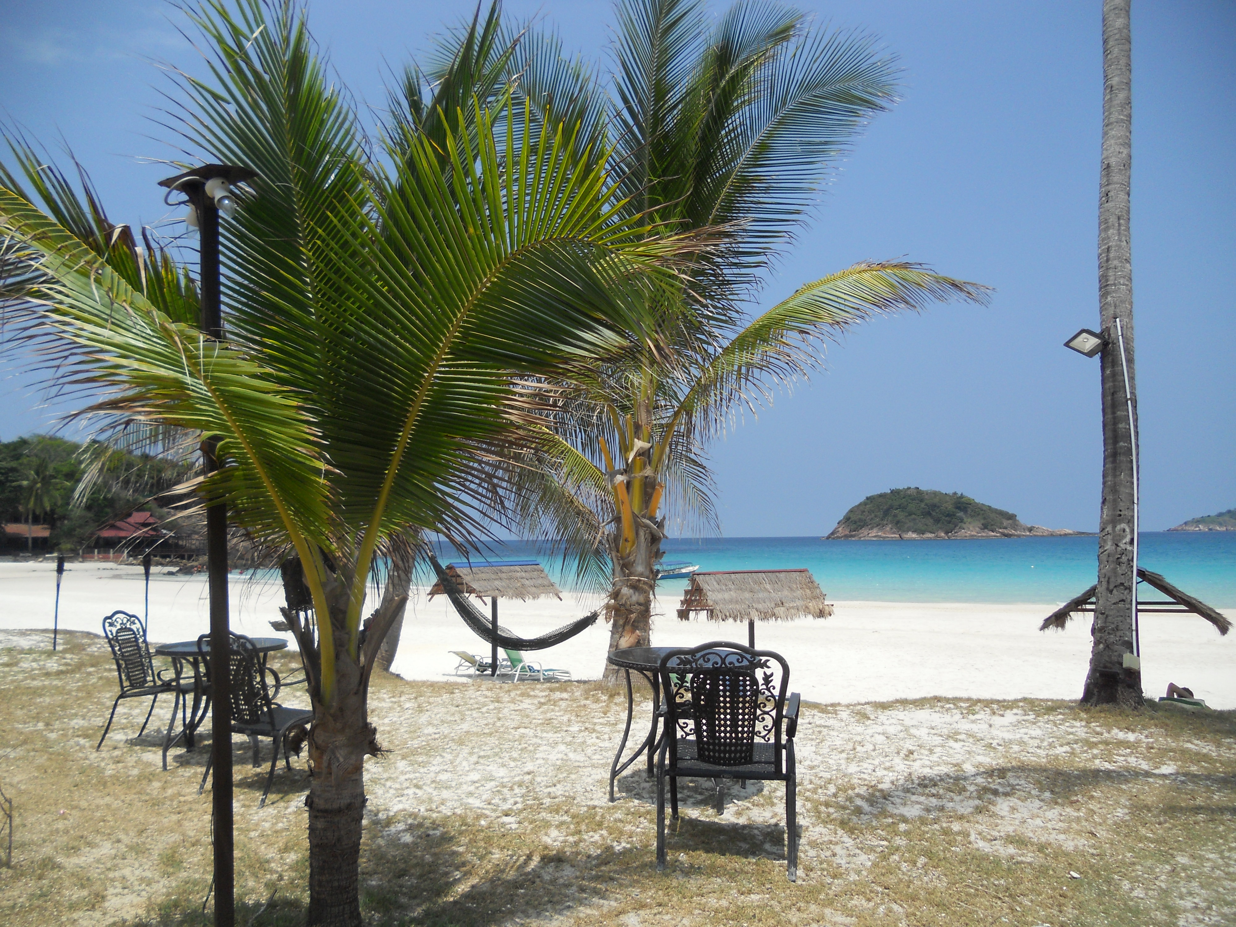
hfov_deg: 65.3
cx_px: 618
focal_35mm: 27
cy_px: 464
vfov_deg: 51.4
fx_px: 964
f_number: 3.2
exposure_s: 1/1250
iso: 80
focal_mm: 4.9
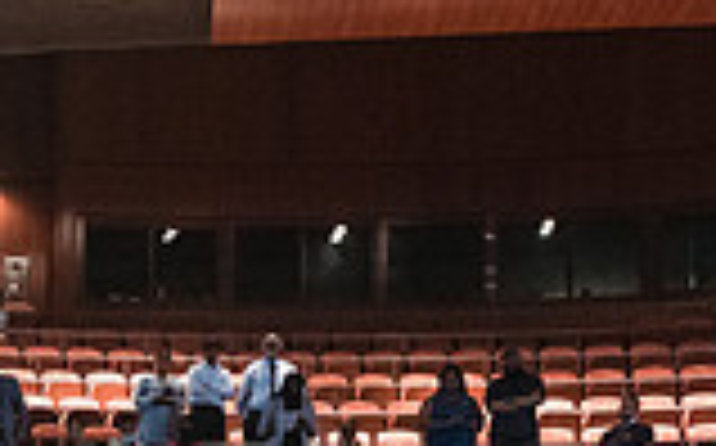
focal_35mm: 90
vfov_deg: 12.8
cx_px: -63
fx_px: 1754
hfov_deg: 21.9
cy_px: 858
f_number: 3.5
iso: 4000
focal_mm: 24
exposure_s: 1/200
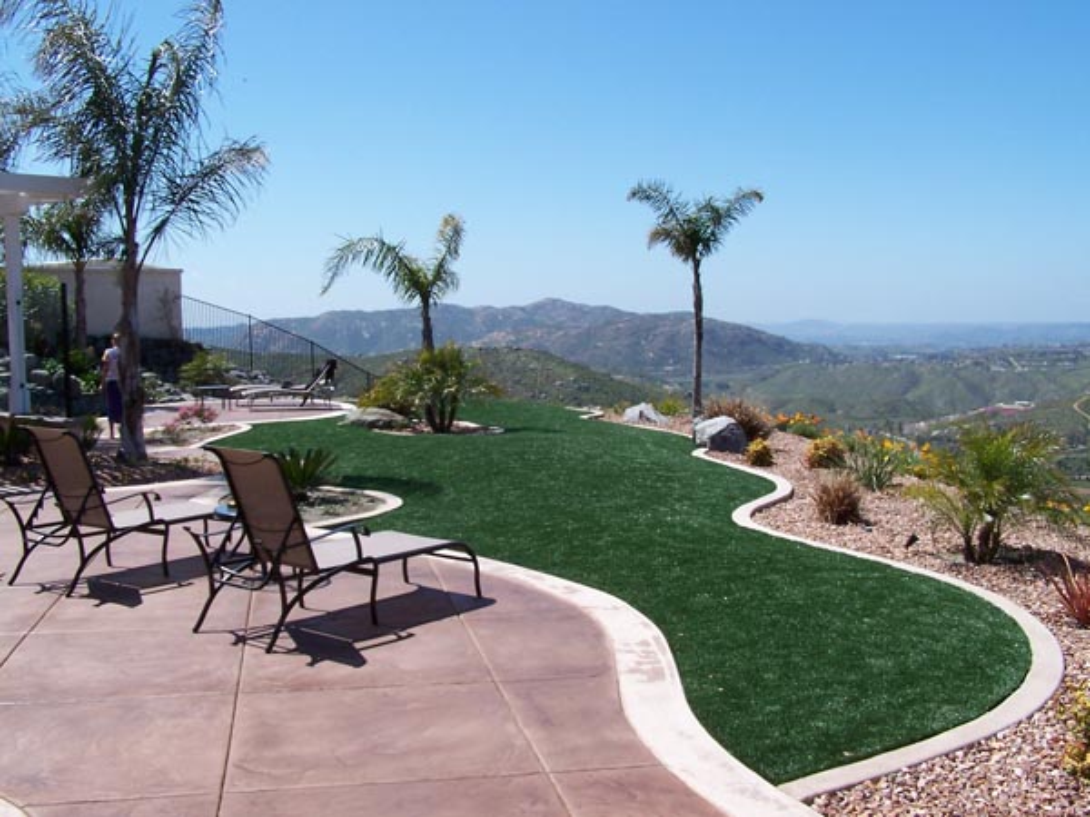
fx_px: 1197
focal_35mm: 38
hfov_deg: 49.0
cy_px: 408
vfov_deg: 37.7
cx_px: 545
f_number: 5.6
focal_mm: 6.3
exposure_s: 1/500
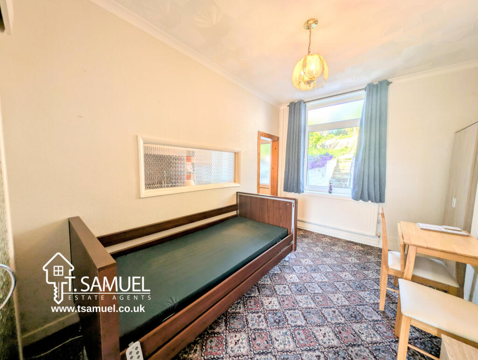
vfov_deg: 94.6
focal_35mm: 12
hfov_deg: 110.5
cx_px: 239
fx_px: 166
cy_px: 180
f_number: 1.95
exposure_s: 1/136
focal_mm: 2.23
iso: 43
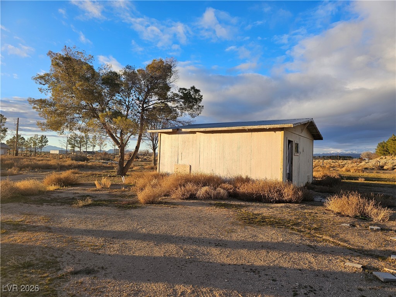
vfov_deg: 58.9
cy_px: 148
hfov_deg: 73.9
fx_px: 263
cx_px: 198
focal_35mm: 23
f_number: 1.7
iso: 10
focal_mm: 6.3
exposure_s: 1/222
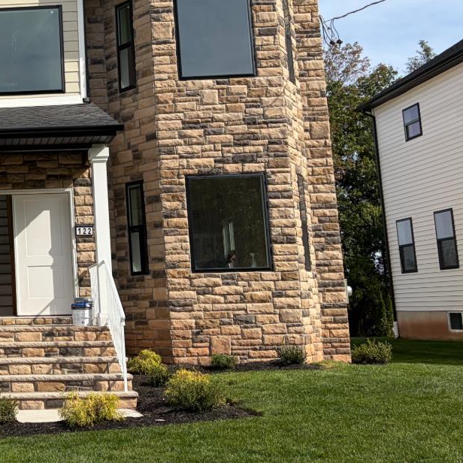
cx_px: -64
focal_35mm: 56
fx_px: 847
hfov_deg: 27.6
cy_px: 182
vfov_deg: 30.5
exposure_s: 1/3831
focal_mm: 5.96
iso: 50
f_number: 1.6
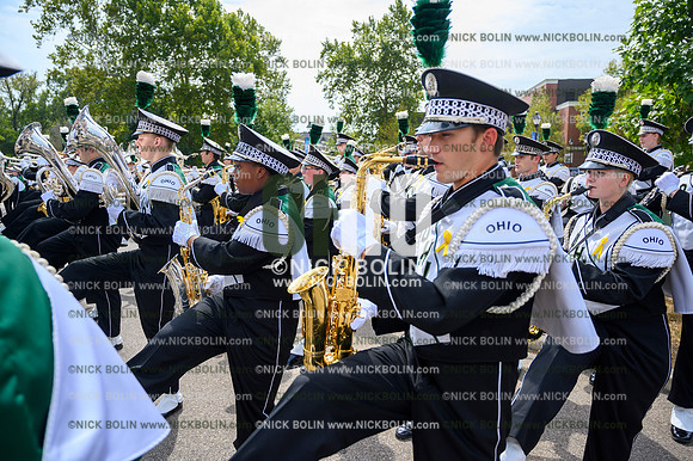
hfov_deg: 72.6
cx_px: 346
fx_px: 471
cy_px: 230
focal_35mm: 24
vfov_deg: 52.1
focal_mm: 24.5
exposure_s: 1/800
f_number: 4
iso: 100
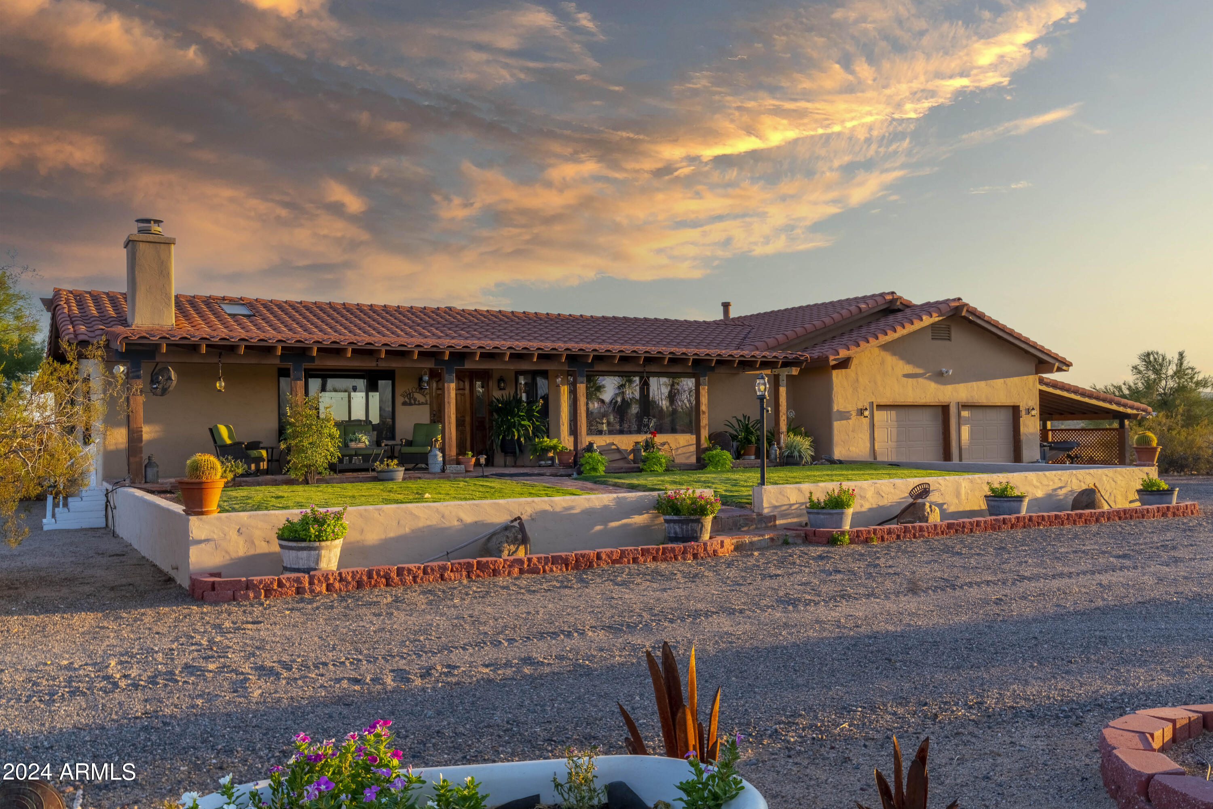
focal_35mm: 31
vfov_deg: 42.3
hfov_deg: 60.3
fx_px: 1045
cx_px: 606
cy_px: 404
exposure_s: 1/4000
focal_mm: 31
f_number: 8
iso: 160
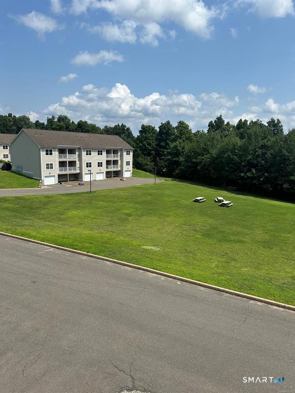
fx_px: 273
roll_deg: -2.8
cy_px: 196
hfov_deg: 56.8
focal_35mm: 24
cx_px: 148
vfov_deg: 71.6
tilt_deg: -10.4
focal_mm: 6.86
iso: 80
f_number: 1.78
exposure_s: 1/5848
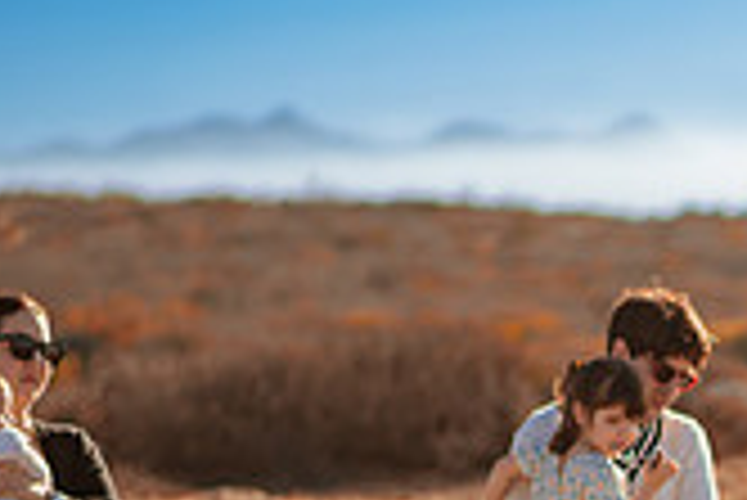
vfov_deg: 6.7
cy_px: 727
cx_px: 981
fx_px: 4216
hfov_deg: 9.9
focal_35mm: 203
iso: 50
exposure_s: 1/8000
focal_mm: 58
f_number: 1.4
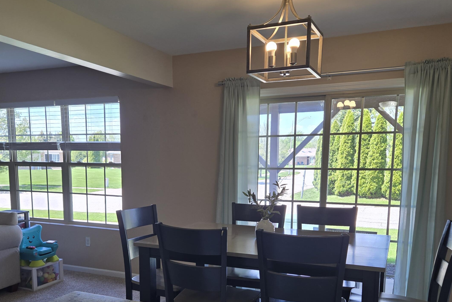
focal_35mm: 34
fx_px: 427
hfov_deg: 55.6
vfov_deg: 38.0
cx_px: 193
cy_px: 222
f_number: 1.8
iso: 25
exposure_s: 1/127
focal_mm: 5.4
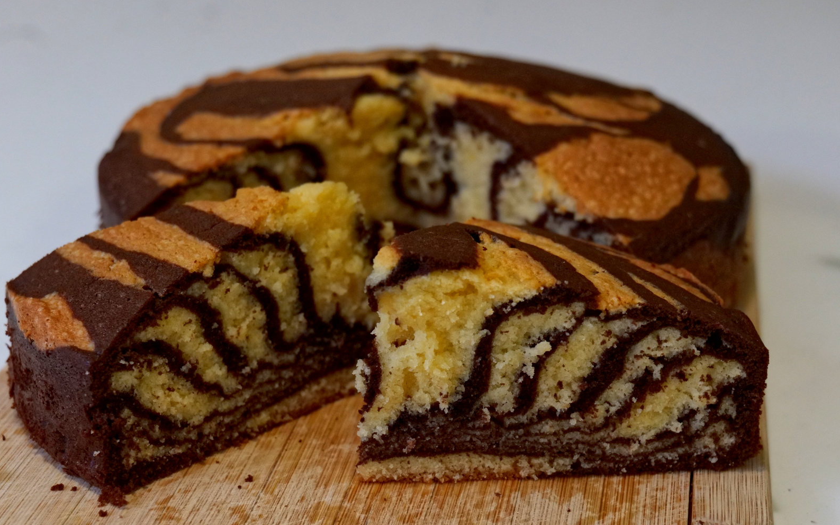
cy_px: 303
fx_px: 1694
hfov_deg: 27.8
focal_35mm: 74
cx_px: 425
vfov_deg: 17.6
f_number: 7.1
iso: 5000
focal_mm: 60
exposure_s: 1/60
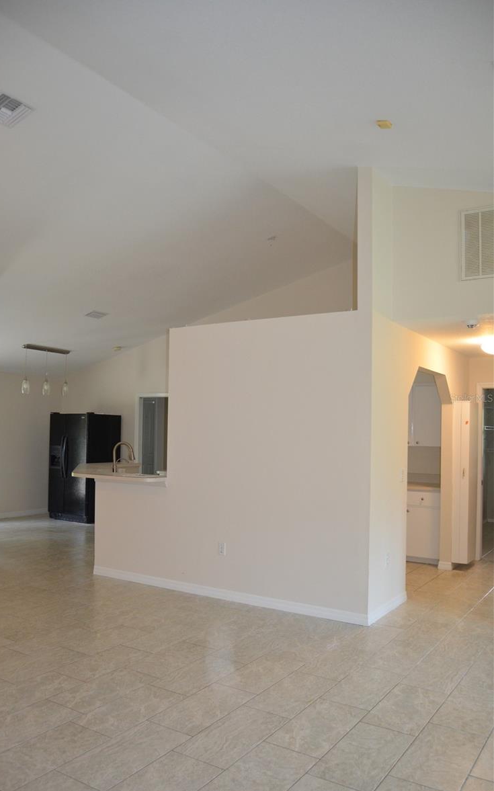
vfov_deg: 66.5
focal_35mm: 28
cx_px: 228
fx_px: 604
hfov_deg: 44.5
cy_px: 398
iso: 900
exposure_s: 1/60
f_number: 3.5
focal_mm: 18
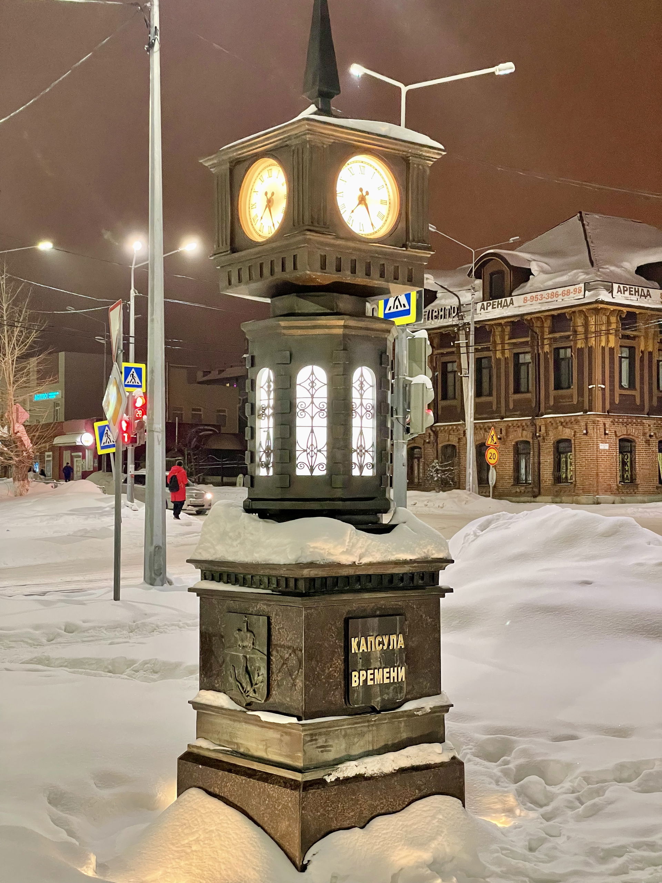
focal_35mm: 52
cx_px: 331
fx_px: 1326
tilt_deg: +2.1
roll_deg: +0.2
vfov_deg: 36.8
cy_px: 442
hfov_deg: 28.0
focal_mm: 6
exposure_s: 1/50
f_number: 2
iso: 500
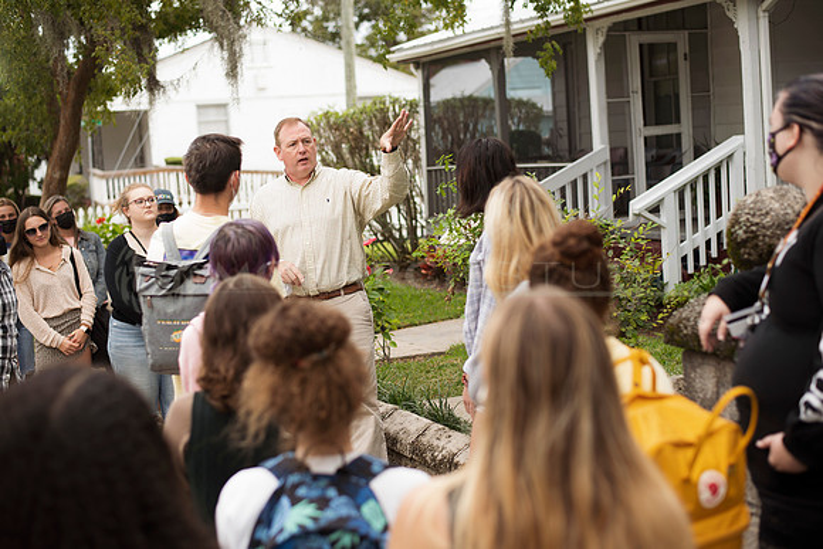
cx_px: 412
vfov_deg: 25.8
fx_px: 1201
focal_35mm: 53
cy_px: 274
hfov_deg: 37.8
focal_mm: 50
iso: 31
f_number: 2.5
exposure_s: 1/250
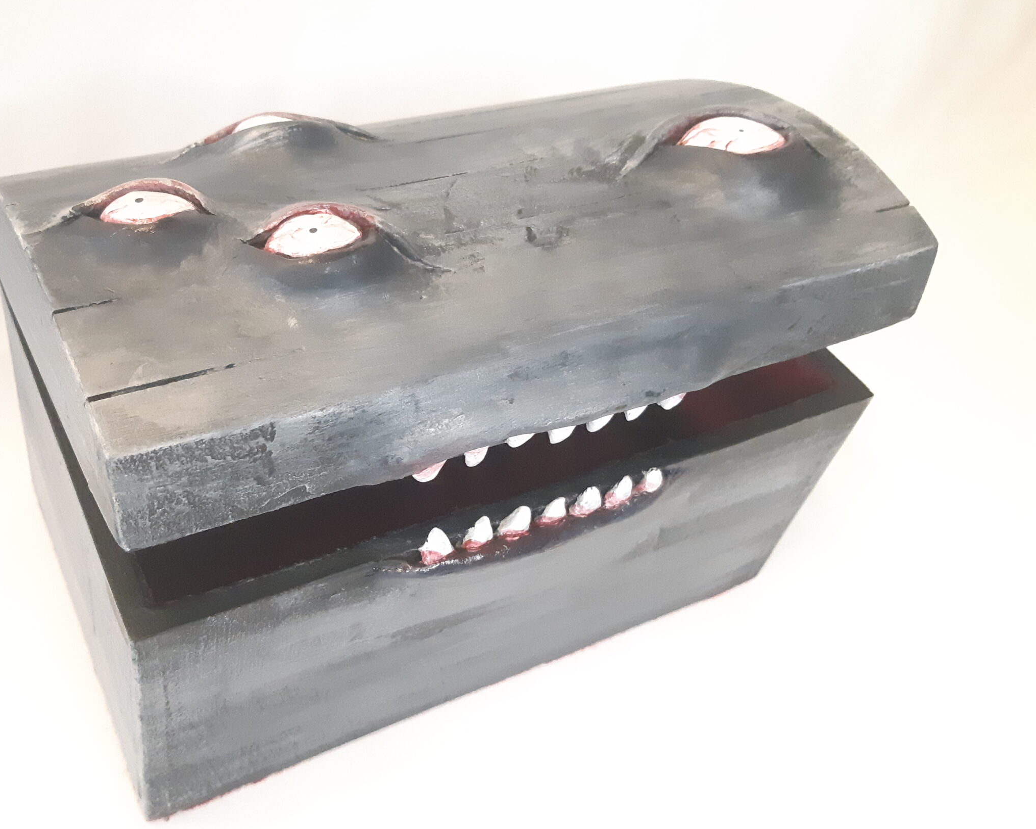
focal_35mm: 32
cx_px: 387
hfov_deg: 55.0
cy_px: 414
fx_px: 981
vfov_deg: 45.8
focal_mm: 3.93
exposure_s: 1/100
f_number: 1.7
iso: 400
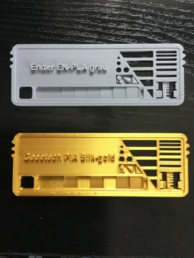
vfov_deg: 53.9
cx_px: 103
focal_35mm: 34
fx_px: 254
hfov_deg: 41.8
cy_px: 122
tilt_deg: -87.0
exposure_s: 1/33
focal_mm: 3.3
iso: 125
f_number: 2.4
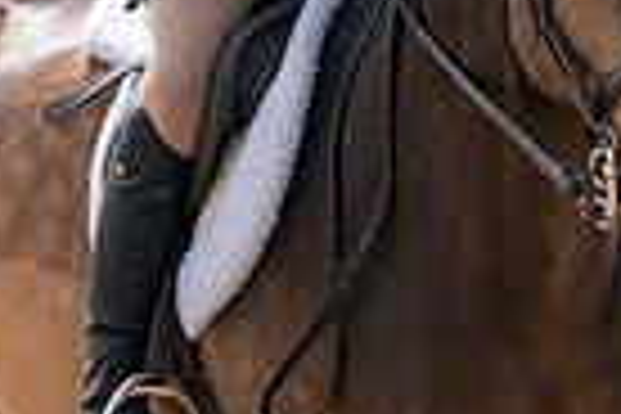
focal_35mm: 1417
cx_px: -99
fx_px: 24441
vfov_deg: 1.0
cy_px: -425
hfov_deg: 1.5
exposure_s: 1/400
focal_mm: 336
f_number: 5.6
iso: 160
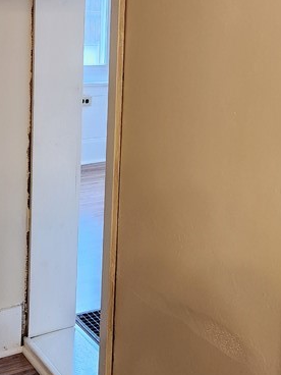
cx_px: 173
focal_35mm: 64
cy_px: 96
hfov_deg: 22.9
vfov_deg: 29.8
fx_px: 693
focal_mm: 5.4
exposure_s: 1/120
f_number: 1.8
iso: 500
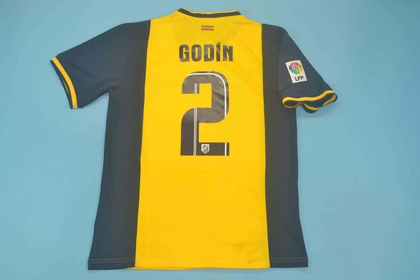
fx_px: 420
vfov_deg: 36.9
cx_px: 210
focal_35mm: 36
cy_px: 140
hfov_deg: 53.1
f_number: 5
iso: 200
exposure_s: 1/60
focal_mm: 24
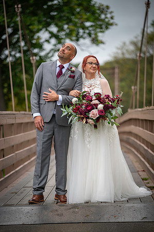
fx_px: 932
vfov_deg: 14.2
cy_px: 116
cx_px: 77
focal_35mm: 145
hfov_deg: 9.4
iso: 80
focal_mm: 145
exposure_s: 1/125
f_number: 3.2
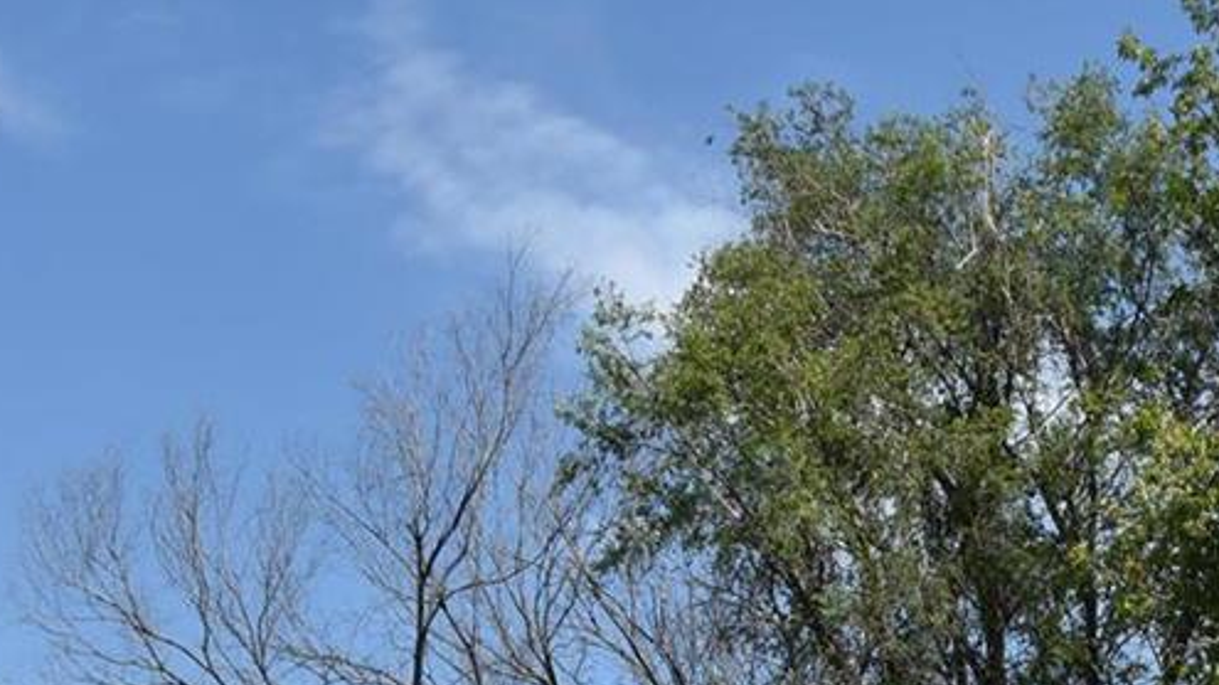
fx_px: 3447
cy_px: 1230
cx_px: 1185
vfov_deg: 10.6
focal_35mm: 107
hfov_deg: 19.5
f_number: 8
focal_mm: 21
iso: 200
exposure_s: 1/500
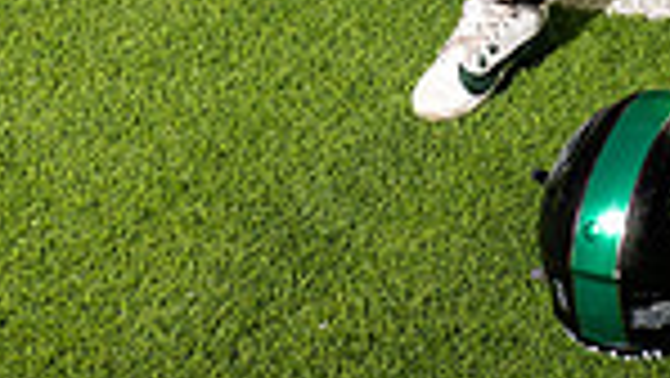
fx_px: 2808
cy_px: -608
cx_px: 639
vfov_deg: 7.1
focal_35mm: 158
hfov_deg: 13.5
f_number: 7.1
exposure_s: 1/400
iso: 1000
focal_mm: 50
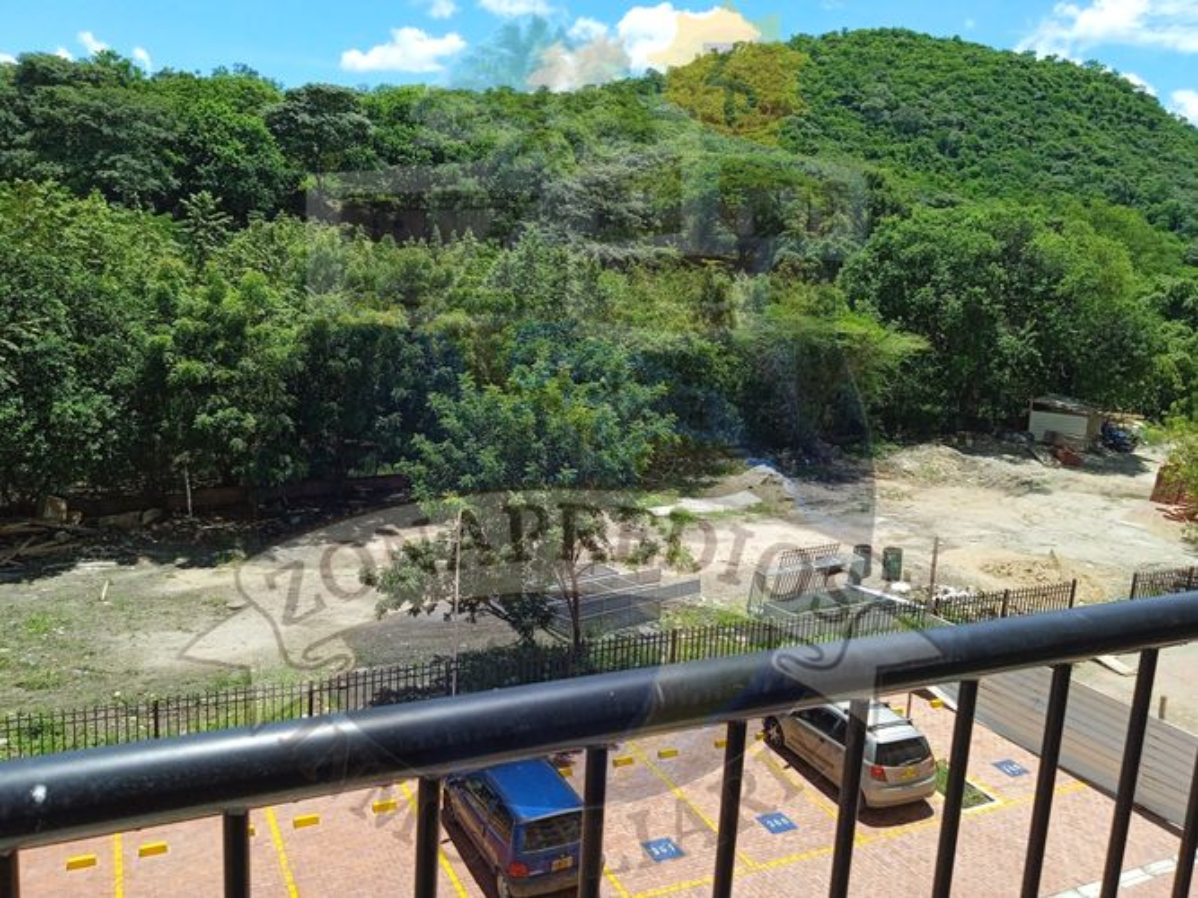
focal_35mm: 28
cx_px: 599
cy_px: 449
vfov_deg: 49.7
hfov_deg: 63.5
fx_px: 969
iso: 117
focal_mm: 3.43
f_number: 2.2
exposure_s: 1/847
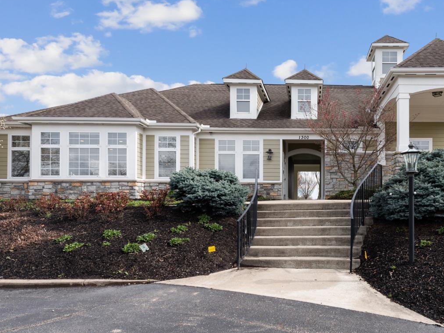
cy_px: 165
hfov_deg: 78.1
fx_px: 256
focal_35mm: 20
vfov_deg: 65.9
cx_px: 308
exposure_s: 1/125
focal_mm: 14
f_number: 8
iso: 100
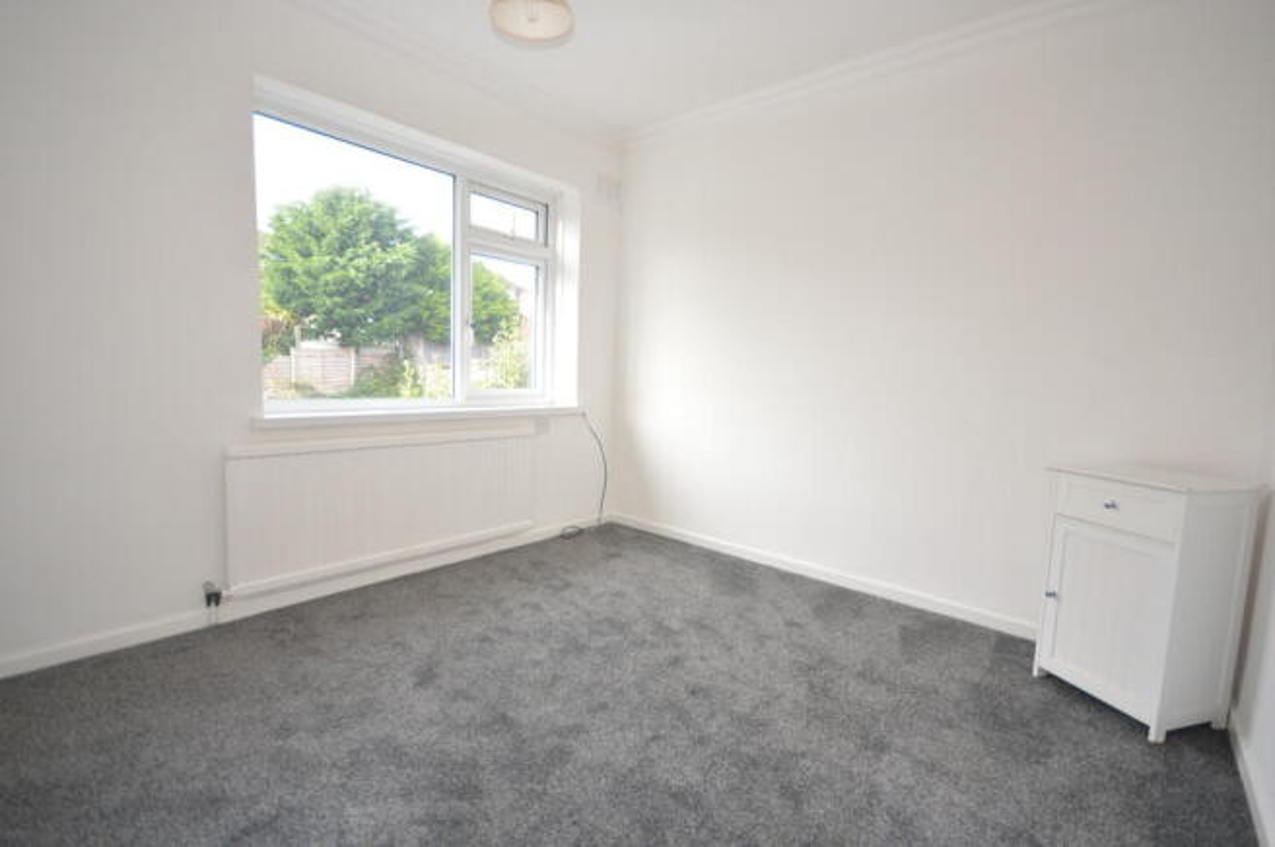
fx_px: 531
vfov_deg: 77.2
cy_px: 424
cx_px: 638
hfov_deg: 100.4
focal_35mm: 15
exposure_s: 1/60
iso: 320
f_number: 4
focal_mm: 10
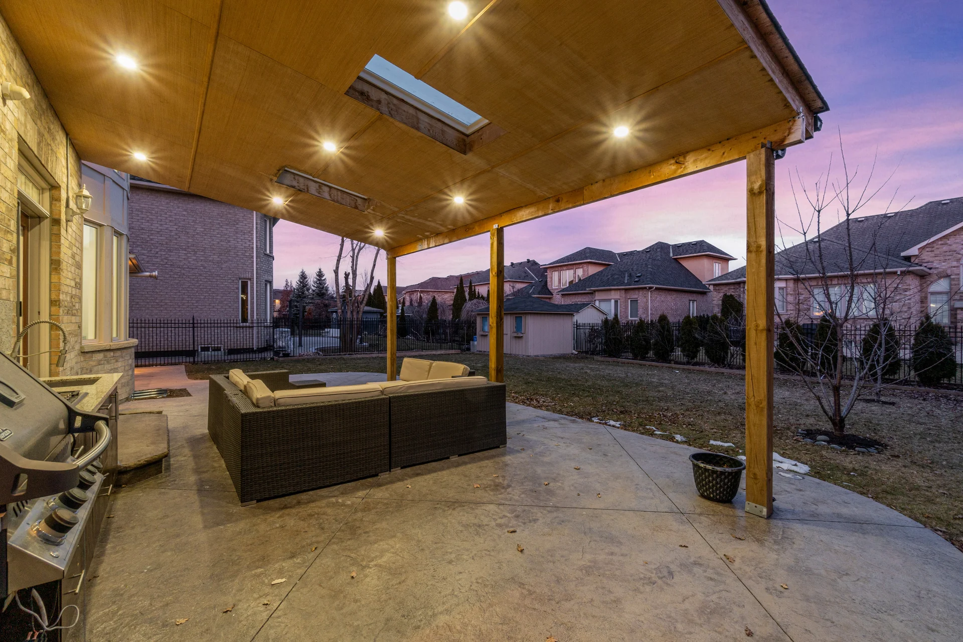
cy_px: 321
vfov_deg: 77.3
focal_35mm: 15
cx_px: 482
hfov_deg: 100.4
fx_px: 401
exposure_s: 1
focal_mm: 10
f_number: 13
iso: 160
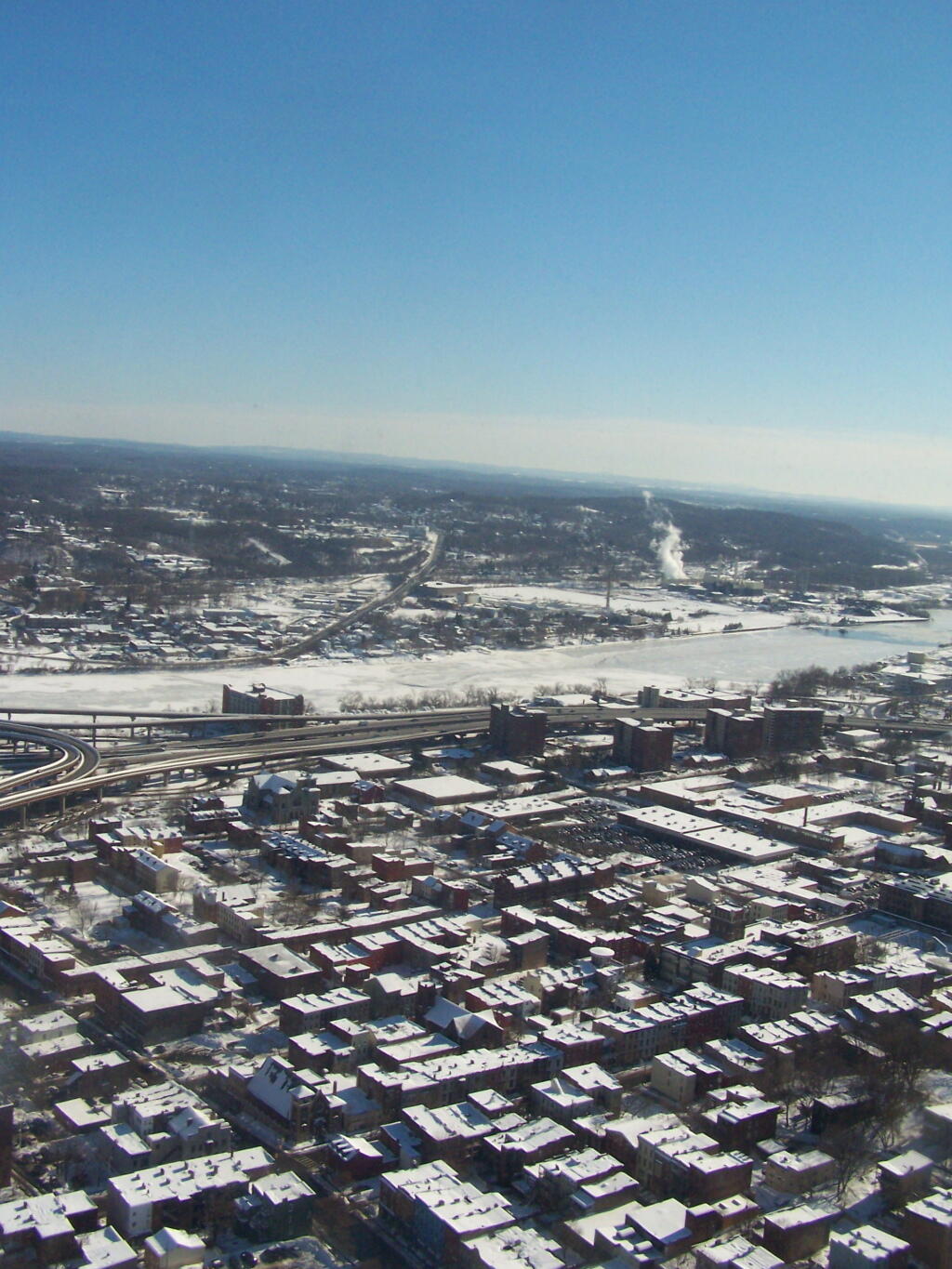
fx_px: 1393
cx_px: 476
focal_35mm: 38
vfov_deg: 49.0
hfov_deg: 37.7
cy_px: 634
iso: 200
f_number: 5.6
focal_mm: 6.3
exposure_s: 1/1000
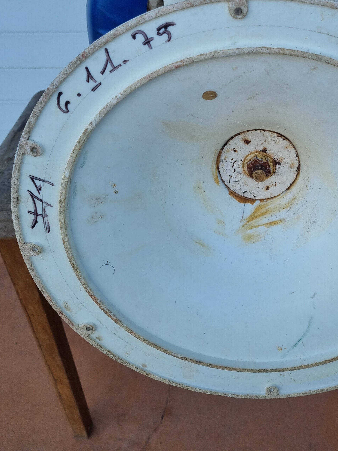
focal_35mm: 41
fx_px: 534
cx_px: 256
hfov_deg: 34.4
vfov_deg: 44.8
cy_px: 136
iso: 50
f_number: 1.8
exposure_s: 1/394
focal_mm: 5.4
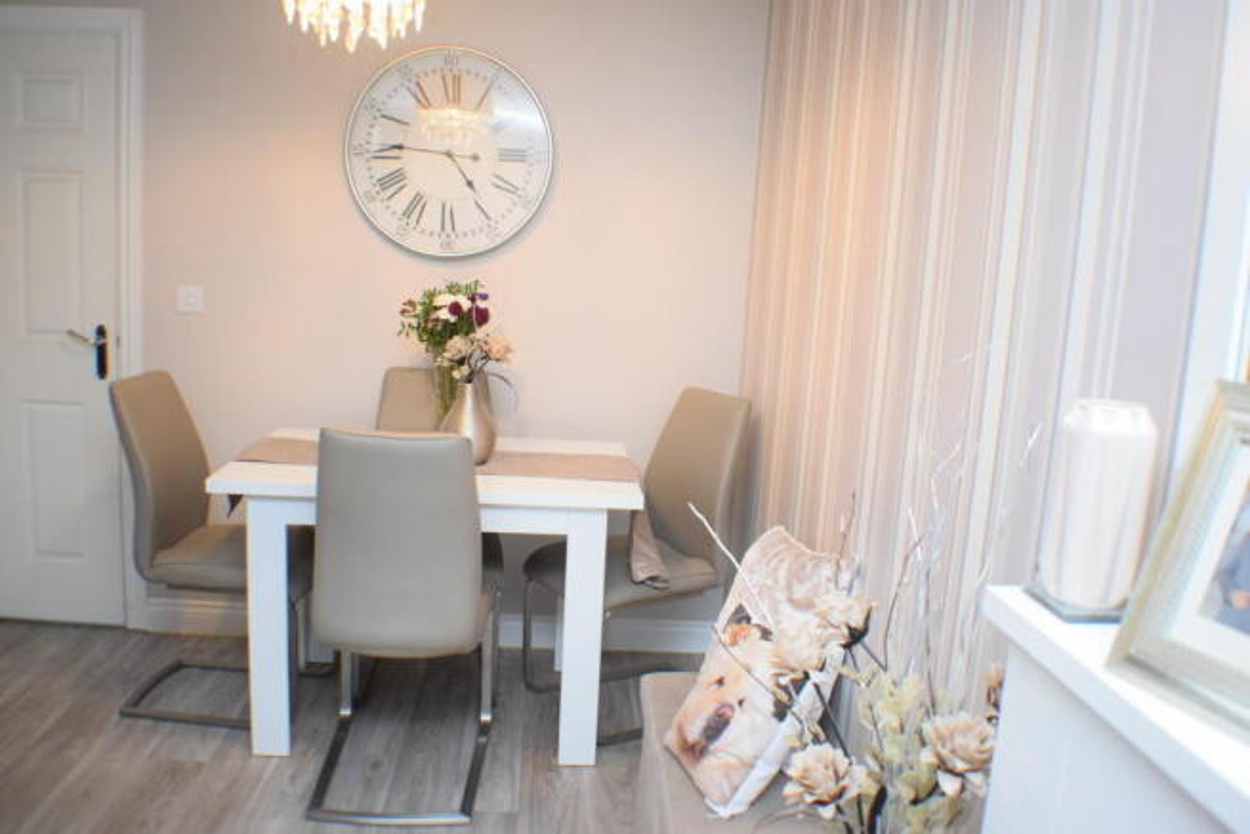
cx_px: 625
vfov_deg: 35.5
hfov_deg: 51.3
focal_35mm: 38
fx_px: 1302
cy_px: 417
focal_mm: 25
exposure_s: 1/60
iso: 4500
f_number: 4
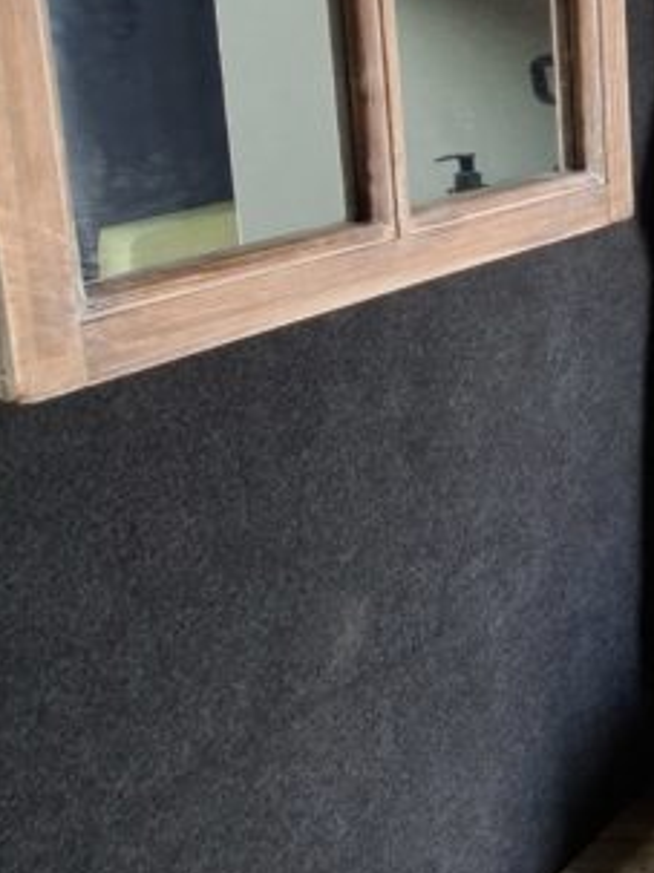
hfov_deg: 29.8
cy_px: 199
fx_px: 1109
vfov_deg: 41.5
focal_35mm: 44
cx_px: 706
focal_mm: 1.74
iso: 80
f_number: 2.2
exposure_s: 1/40
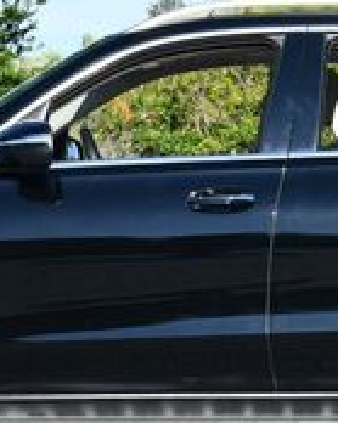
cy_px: 170
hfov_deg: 5.6
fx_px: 3454
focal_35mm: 276
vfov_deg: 7.0
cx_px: 241
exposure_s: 1/250
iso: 160
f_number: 8
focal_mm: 40
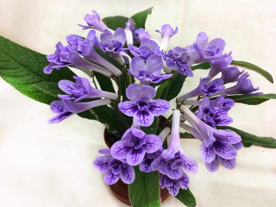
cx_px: 138
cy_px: 104
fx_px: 231
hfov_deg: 61.7
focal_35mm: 29
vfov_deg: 48.2
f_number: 2.2
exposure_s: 1/50
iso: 25
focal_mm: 4.15
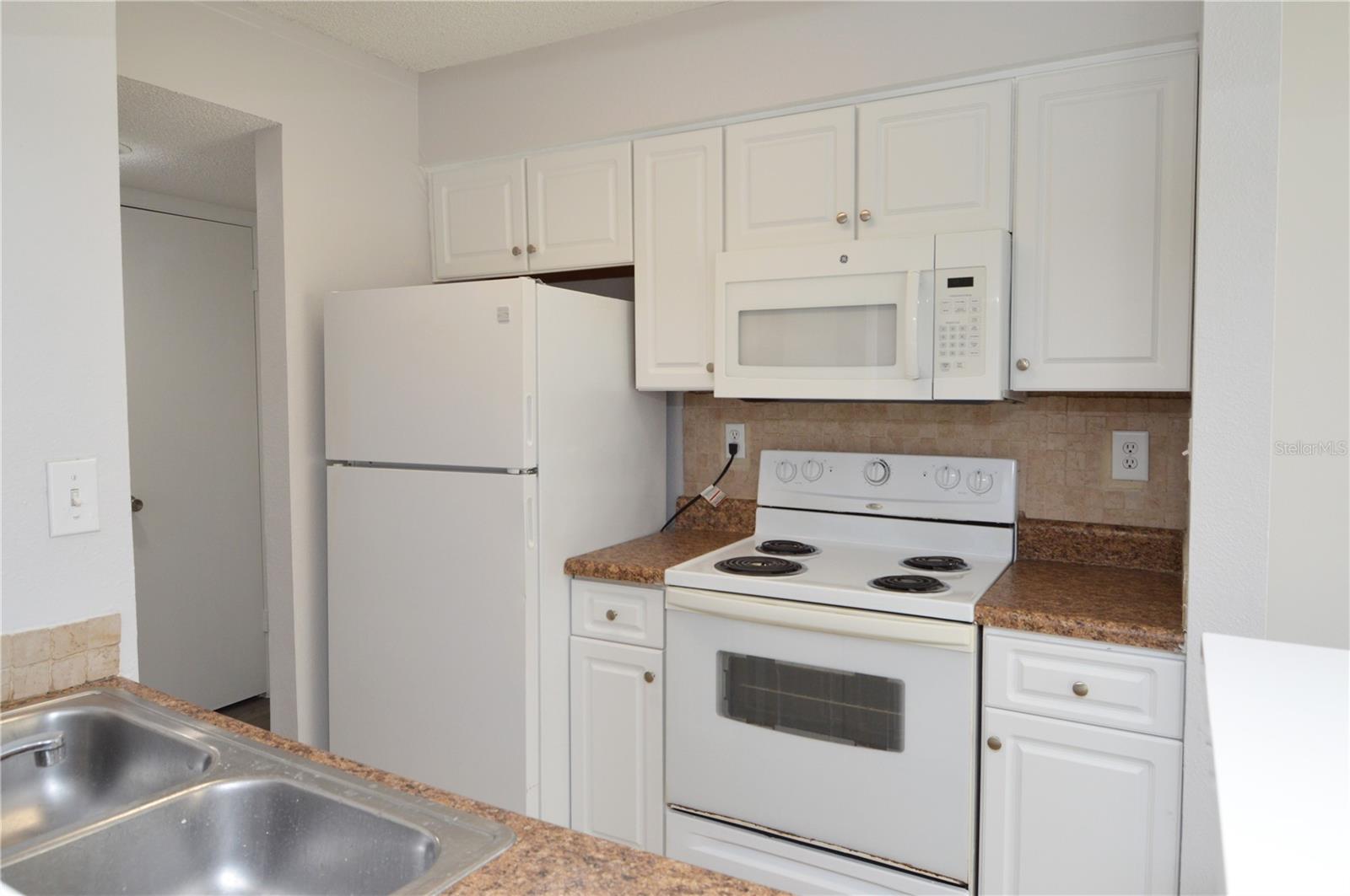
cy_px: 448
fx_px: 674
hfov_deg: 90.1
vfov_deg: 67.3
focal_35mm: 18
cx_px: 675
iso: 400
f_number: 5
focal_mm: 12
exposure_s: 1/100
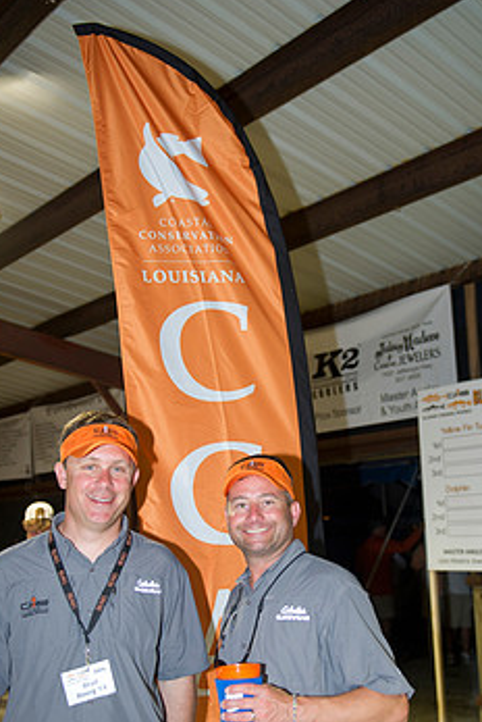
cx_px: 279
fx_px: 882
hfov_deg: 30.5
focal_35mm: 44
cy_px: 424
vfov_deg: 44.3
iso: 320
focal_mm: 34
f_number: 2.8
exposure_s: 1/80
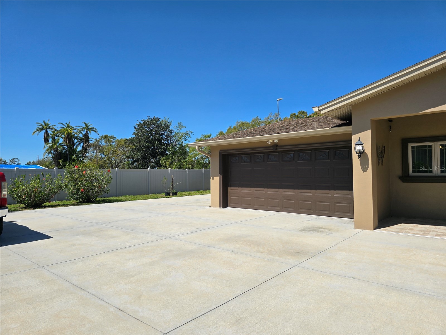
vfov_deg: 58.9
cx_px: 223
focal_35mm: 23
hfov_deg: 73.9
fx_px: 296
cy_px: 168
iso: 12
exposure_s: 1/1372
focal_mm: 6.3
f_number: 1.7
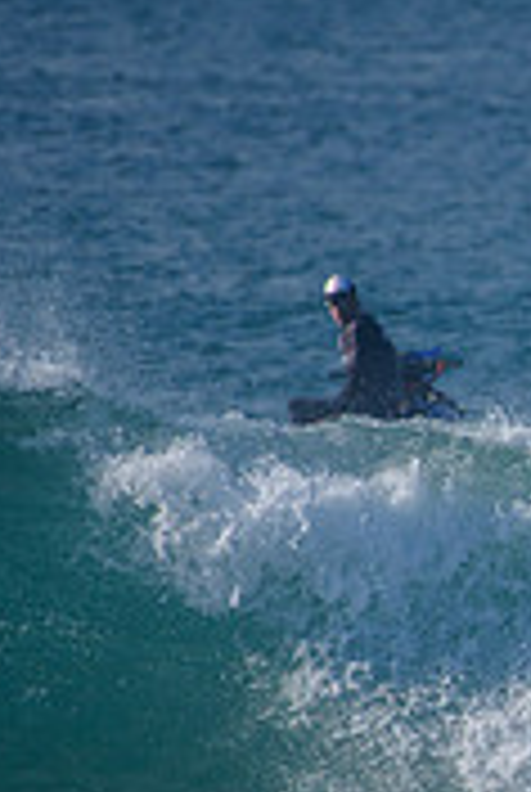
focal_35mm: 1693
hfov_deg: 0.8
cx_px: 1017
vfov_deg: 1.2
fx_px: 37308
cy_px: 641
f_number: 5.6
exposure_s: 1/2000
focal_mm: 500
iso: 280
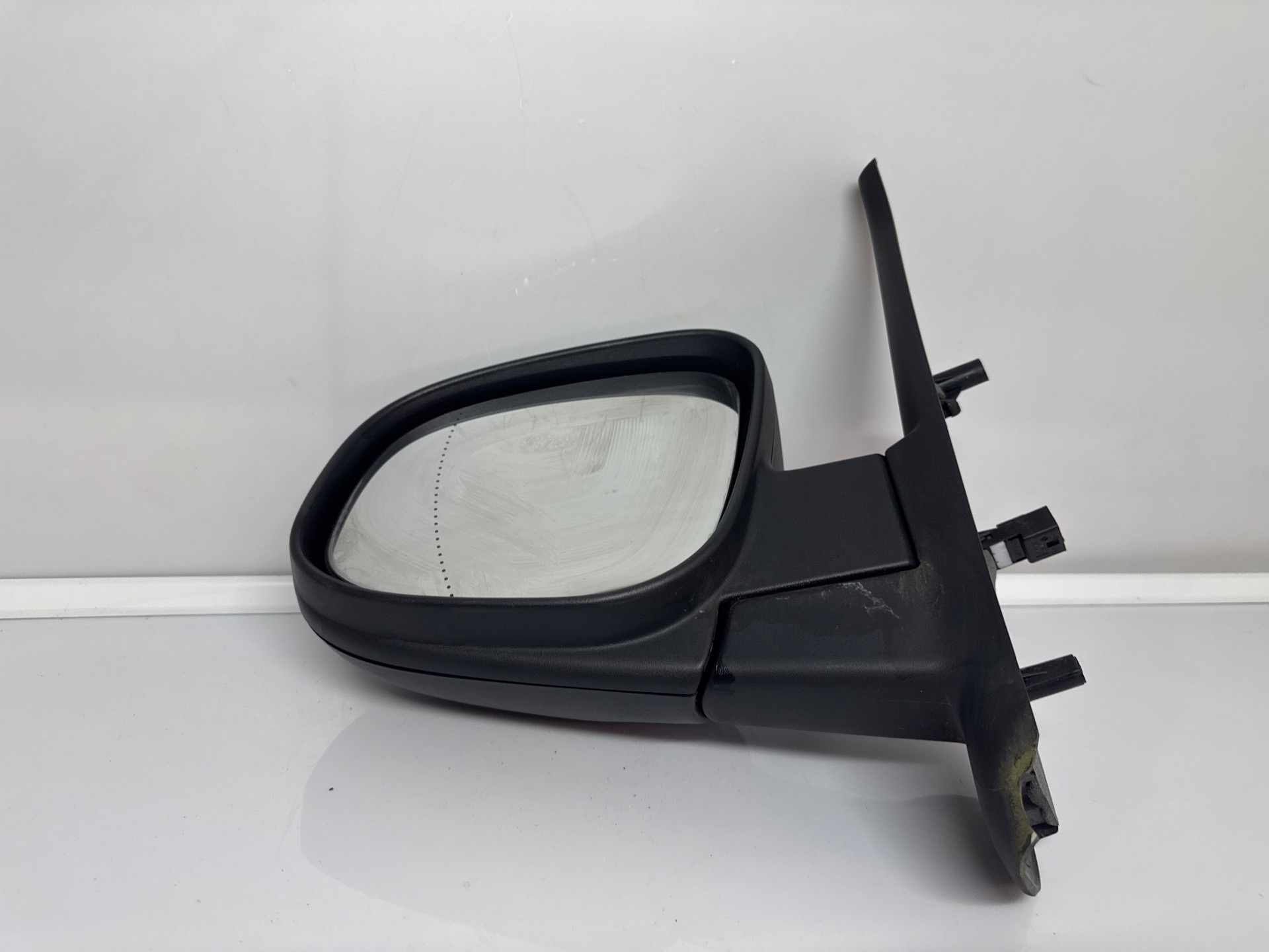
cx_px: 634
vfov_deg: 56.8
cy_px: 476
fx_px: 880
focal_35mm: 24
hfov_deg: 71.6
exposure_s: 1/100
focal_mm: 6.76
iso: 160
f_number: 1.78
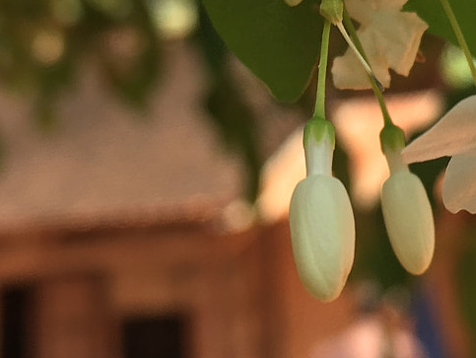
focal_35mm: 96
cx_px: 362
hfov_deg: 20.3
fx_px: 1321
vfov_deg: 15.3
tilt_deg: +10.1
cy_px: 56
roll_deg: +2.9
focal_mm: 4.15
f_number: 2.2
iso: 25
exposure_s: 1/439
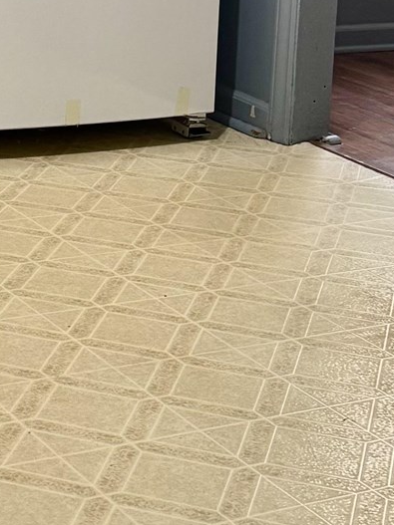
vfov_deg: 17.7
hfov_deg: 13.8
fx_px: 1594
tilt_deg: -5.2
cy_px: -125
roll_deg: -2.6
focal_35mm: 105
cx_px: -23
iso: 250
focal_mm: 6.76
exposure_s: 1/60
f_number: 1.78
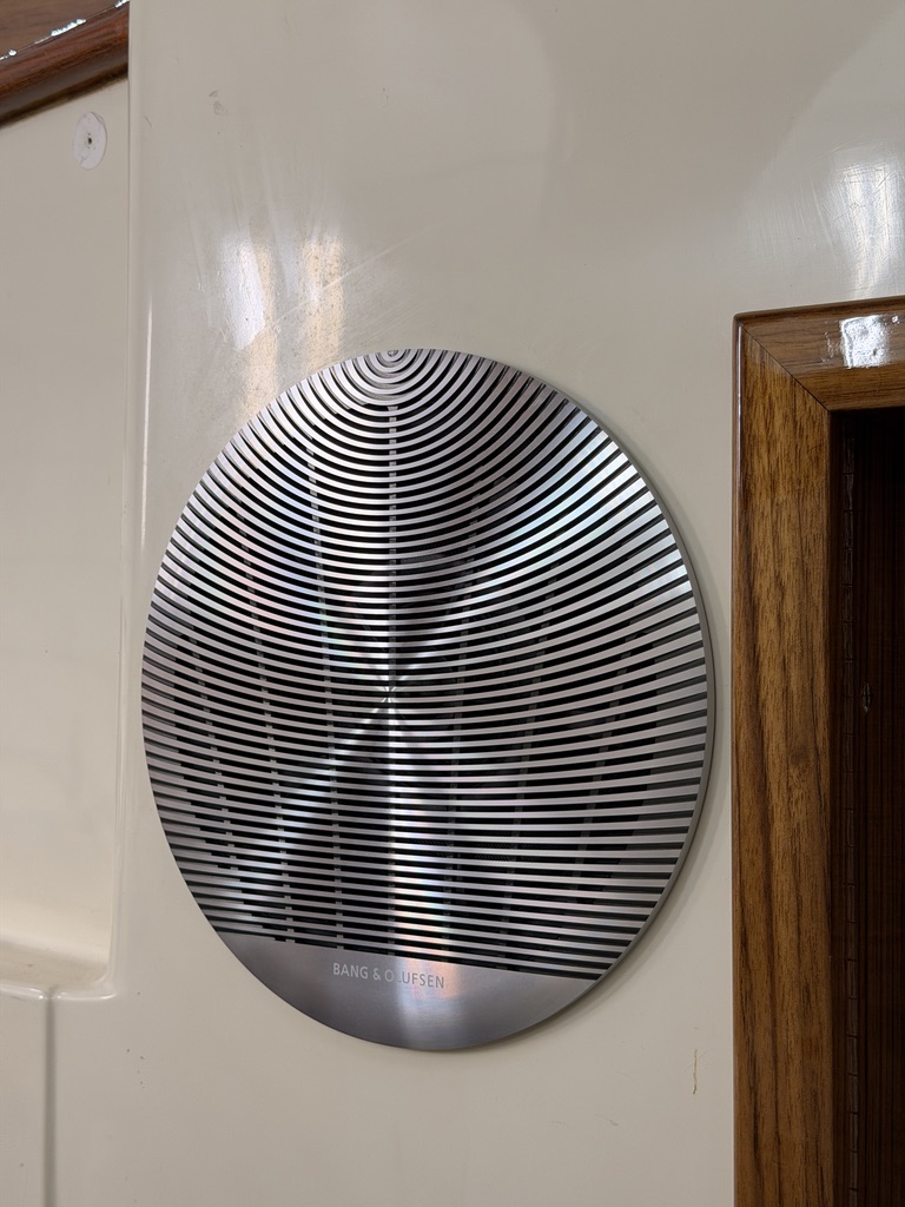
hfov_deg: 30.3
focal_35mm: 48
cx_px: 452
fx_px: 1673
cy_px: 604
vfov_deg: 39.7
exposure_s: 1/120
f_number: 1.78
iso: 100
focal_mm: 6.76
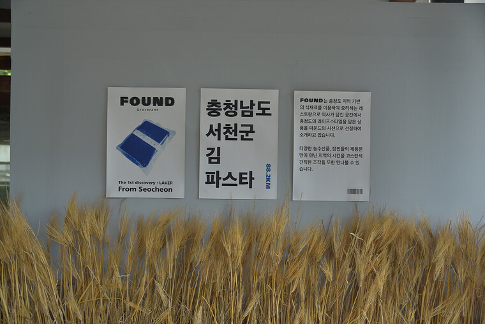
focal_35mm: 35
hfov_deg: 54.4
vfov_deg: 37.9
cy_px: 162
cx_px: 242
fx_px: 472
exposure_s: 1/125
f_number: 4
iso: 250
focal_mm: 35
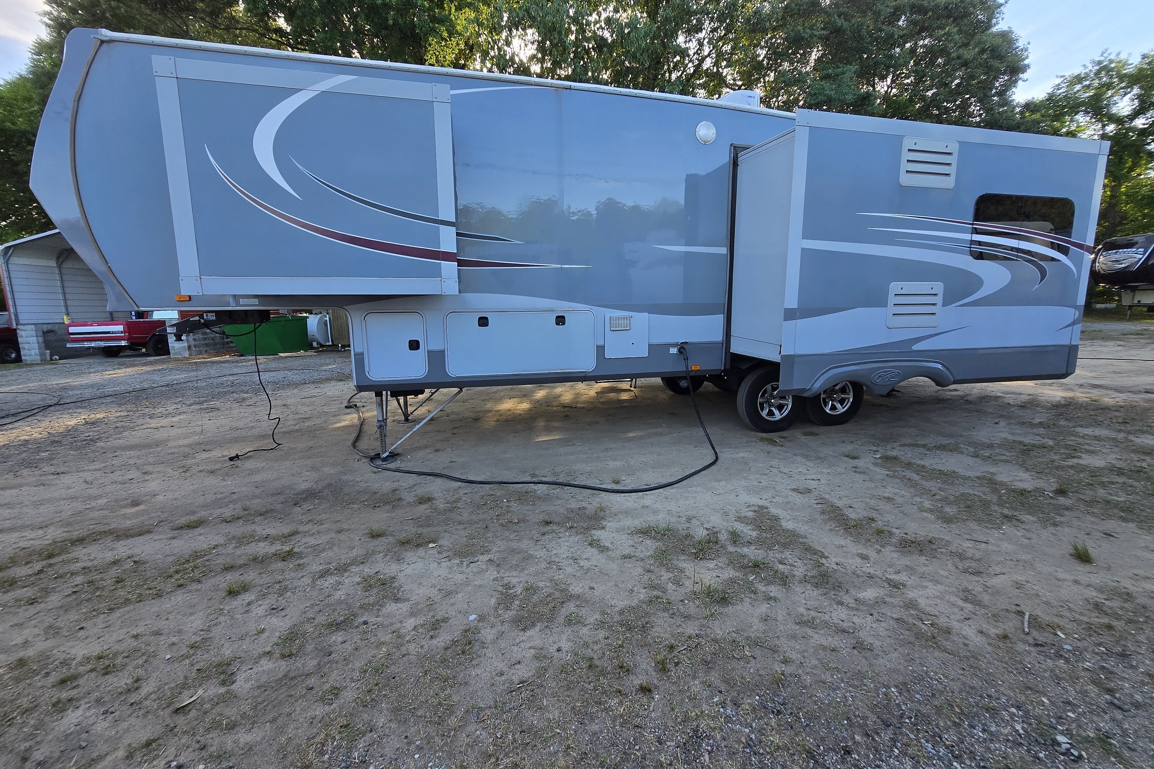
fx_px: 449
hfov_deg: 104.2
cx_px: 596
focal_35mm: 14
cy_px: 370
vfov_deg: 81.2
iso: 25
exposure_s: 1/187
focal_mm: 1.7
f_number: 2.2
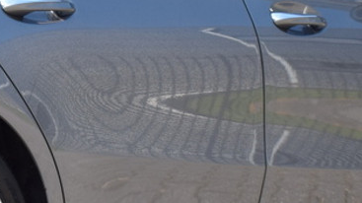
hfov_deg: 12.2
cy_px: 25
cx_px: -27
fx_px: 1669
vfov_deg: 7.0
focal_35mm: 174
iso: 360
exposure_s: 1/250
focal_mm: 29
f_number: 8
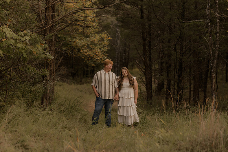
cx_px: 114
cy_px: 76
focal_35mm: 85
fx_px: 538
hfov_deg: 23.9
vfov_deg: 16.1
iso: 100
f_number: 2
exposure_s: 1/160
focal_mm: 85
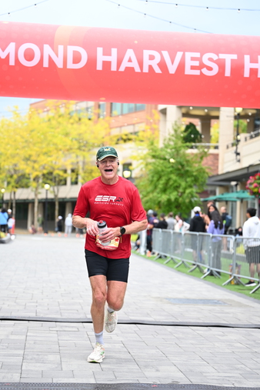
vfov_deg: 26.7
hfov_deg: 17.9
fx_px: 823
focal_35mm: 76
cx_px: 120
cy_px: 200
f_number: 2.8
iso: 800
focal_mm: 70
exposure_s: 1/1600
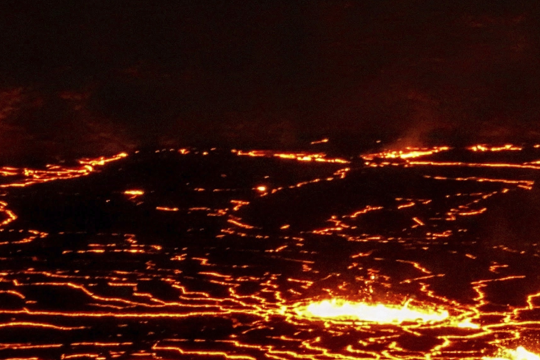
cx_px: 414
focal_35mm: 642
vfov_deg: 2.1
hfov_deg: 3.2
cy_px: 384
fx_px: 9628
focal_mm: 72
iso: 6400
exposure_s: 1/100
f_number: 4.5
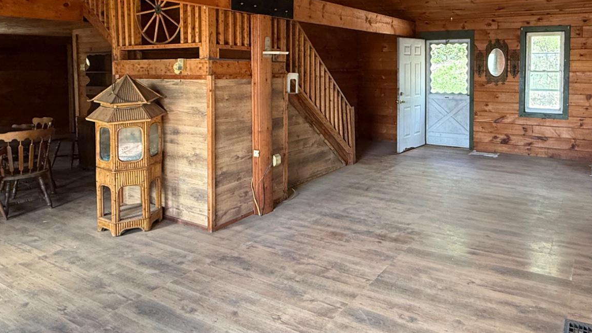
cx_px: 381
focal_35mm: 27
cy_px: 85
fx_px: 424
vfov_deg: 41.7
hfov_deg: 68.4
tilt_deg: -2.2
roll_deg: +0.1
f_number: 2.2
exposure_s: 1/99
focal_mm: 2.22
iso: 250
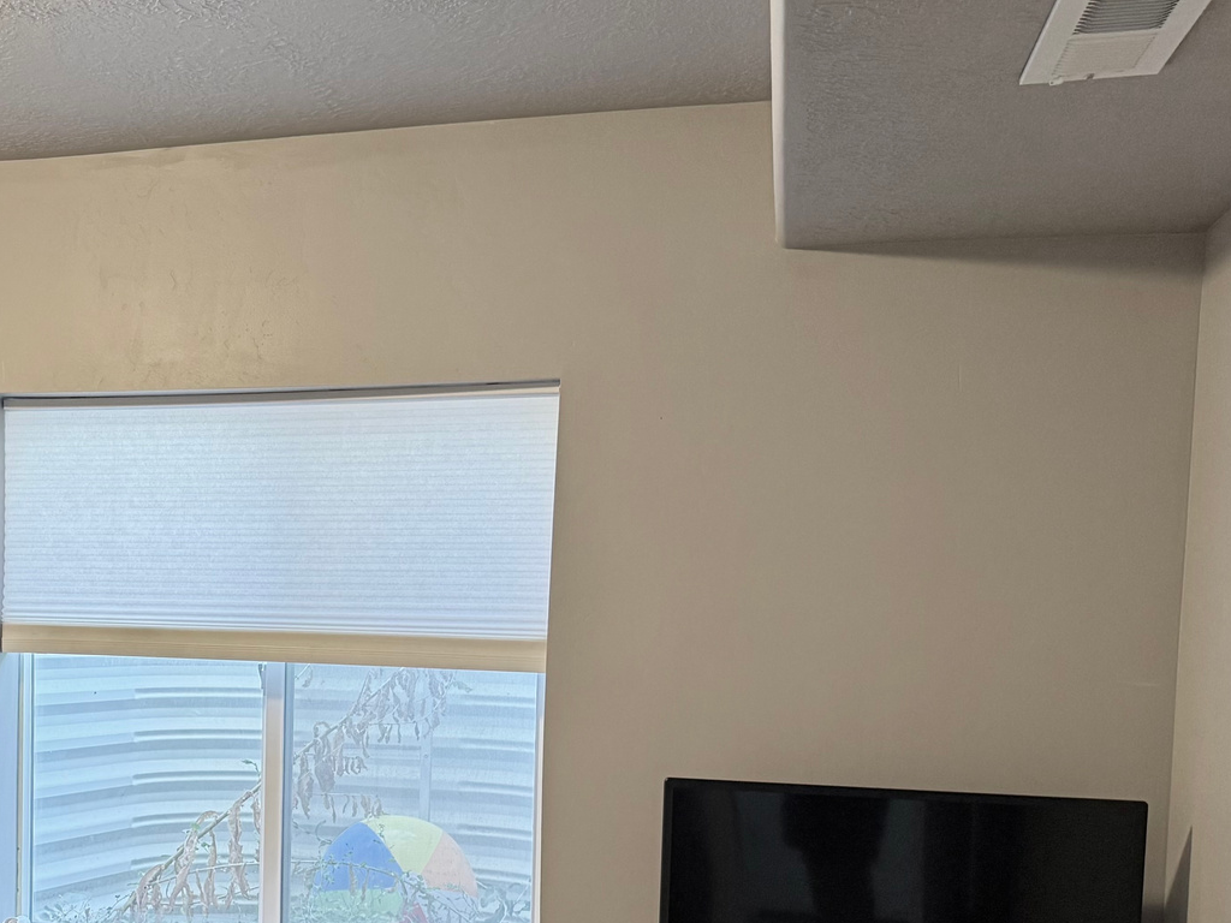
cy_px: 728
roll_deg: +1.1
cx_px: 119
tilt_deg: -3.1
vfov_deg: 29.6
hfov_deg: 37.1
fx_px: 1707
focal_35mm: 48
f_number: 1.78
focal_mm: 6.76
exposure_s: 1/60
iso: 250
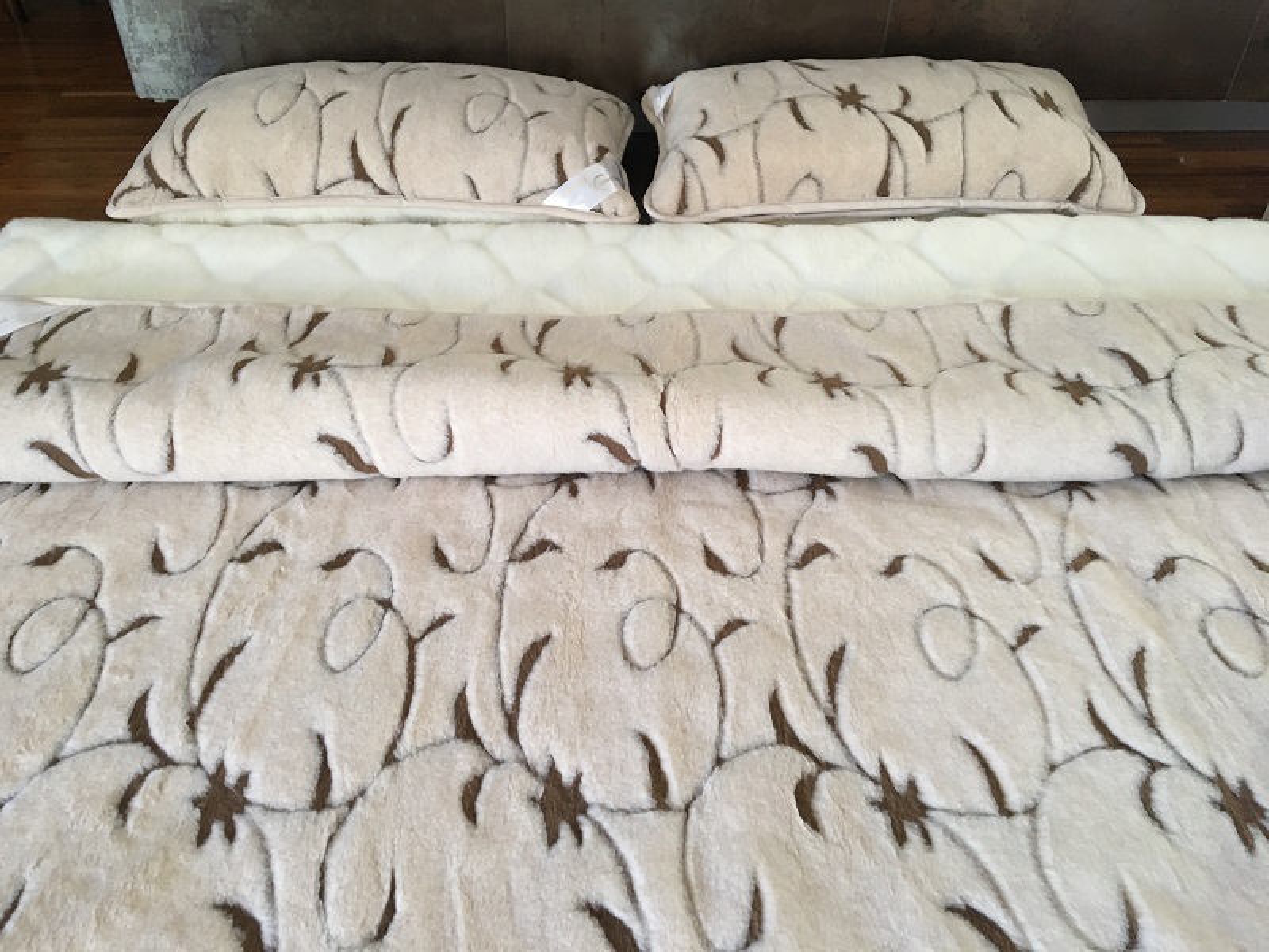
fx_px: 1063
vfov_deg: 48.2
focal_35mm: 29
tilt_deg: -43.4
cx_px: 634
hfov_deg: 61.7
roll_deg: +0.2
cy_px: 476
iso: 125
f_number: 2.2
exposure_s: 1/33
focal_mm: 4.15
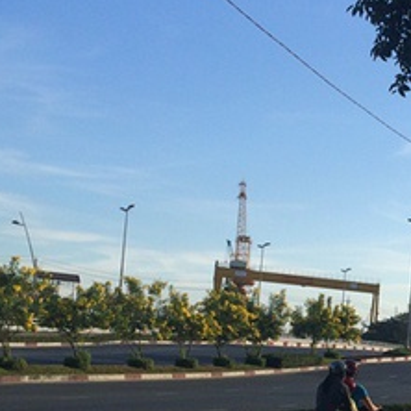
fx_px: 994
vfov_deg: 23.0
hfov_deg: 22.5
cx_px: 402
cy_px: 341
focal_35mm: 74
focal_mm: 4.15
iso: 32
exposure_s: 1/1580
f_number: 2.2
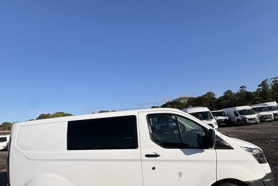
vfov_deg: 60.3
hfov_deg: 84.0
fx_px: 154
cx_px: 139
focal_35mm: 20
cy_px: 126
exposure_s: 1/3390
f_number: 2.2
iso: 50
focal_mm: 2.22
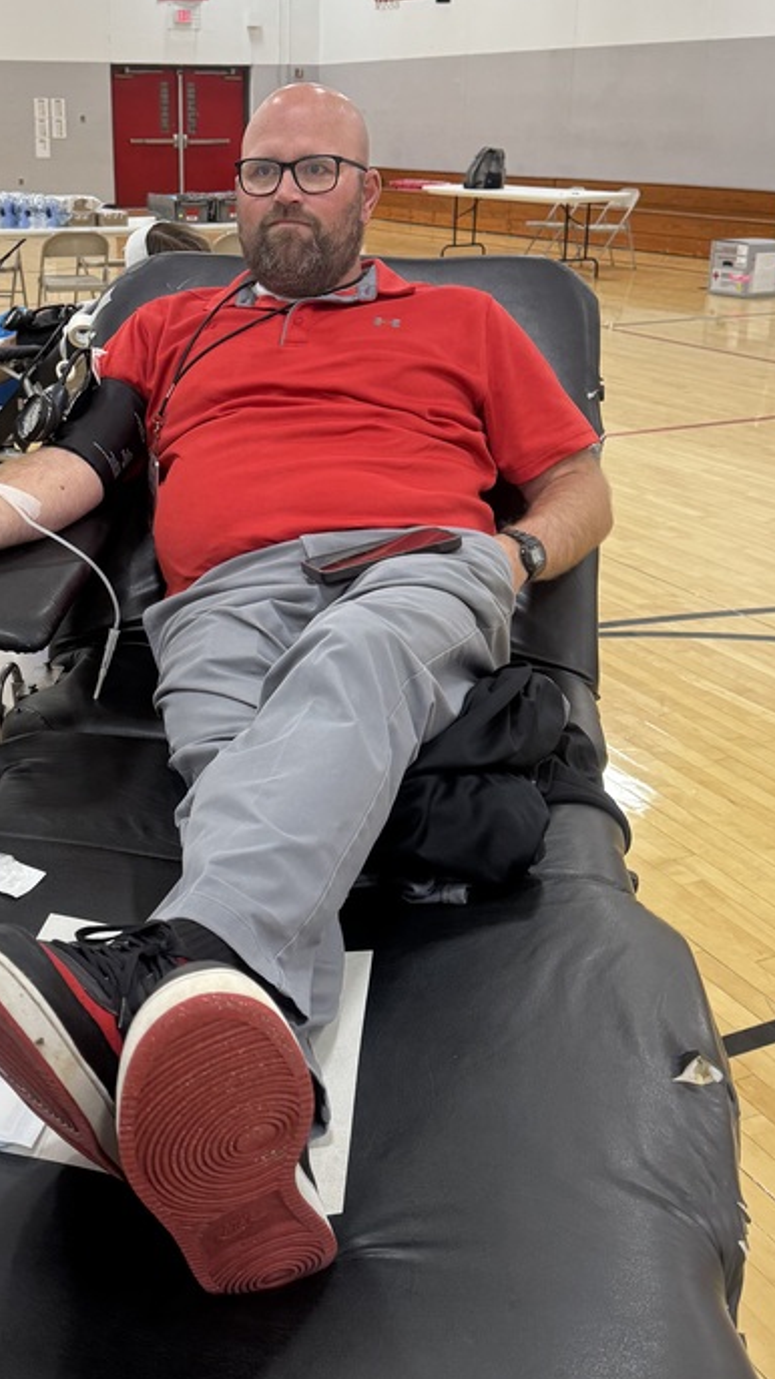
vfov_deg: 51.4
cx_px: 251
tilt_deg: -18.2
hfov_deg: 30.2
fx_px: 1426
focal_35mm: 39
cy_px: 572
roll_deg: +0.0
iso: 200
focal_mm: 6.76
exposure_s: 1/120
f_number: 1.78
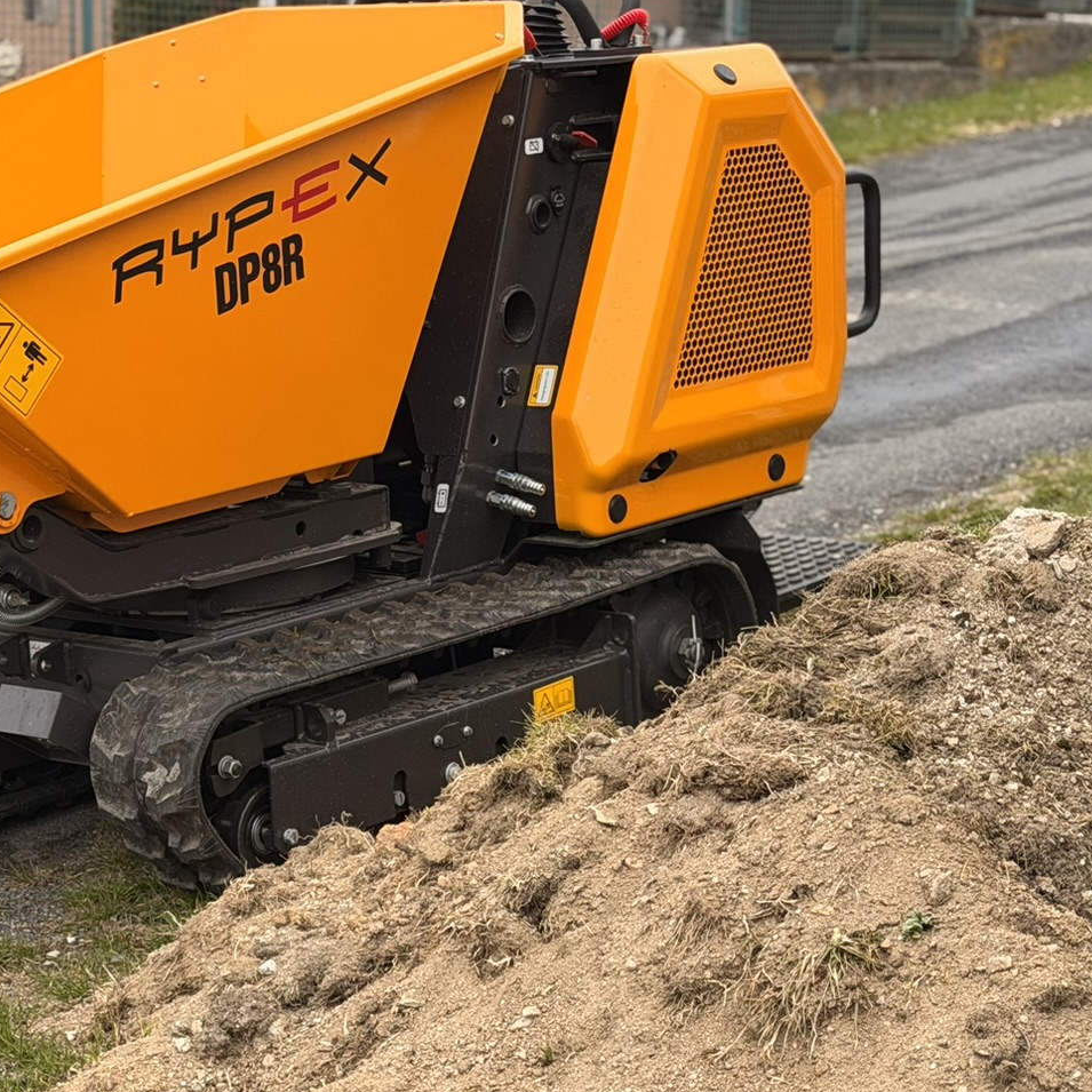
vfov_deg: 19.1
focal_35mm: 91
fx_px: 3248
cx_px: 413
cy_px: 592
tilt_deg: -9.3
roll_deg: -2.2
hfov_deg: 19.1
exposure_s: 1/693
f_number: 1.78
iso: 64
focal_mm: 6.76
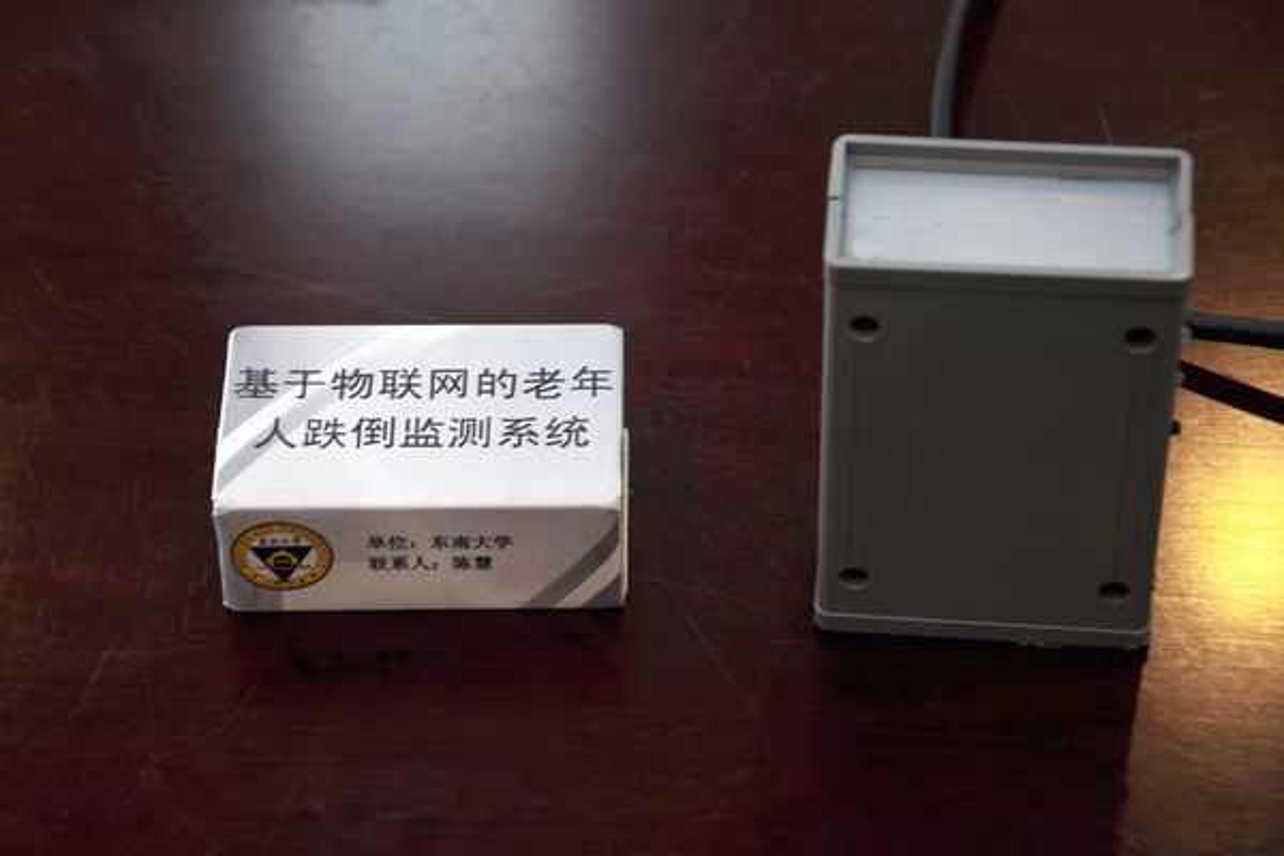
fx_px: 4012
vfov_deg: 12.2
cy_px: 428
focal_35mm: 112
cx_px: 642
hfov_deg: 18.2
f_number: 5.3
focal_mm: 75
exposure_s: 1/13
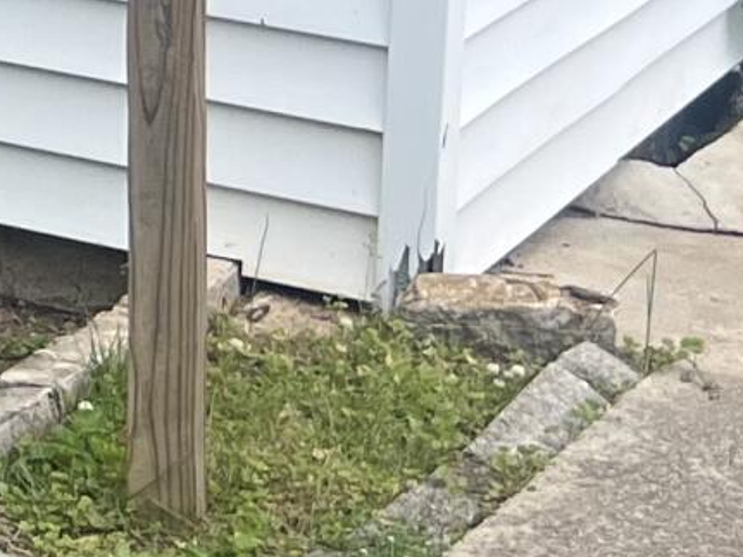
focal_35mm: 181
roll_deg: -1.9
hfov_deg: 9.7
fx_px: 3884
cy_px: -629
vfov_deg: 7.8
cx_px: -1021
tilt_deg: -4.5
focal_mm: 5.7
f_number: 1.5
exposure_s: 1/1531
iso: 50
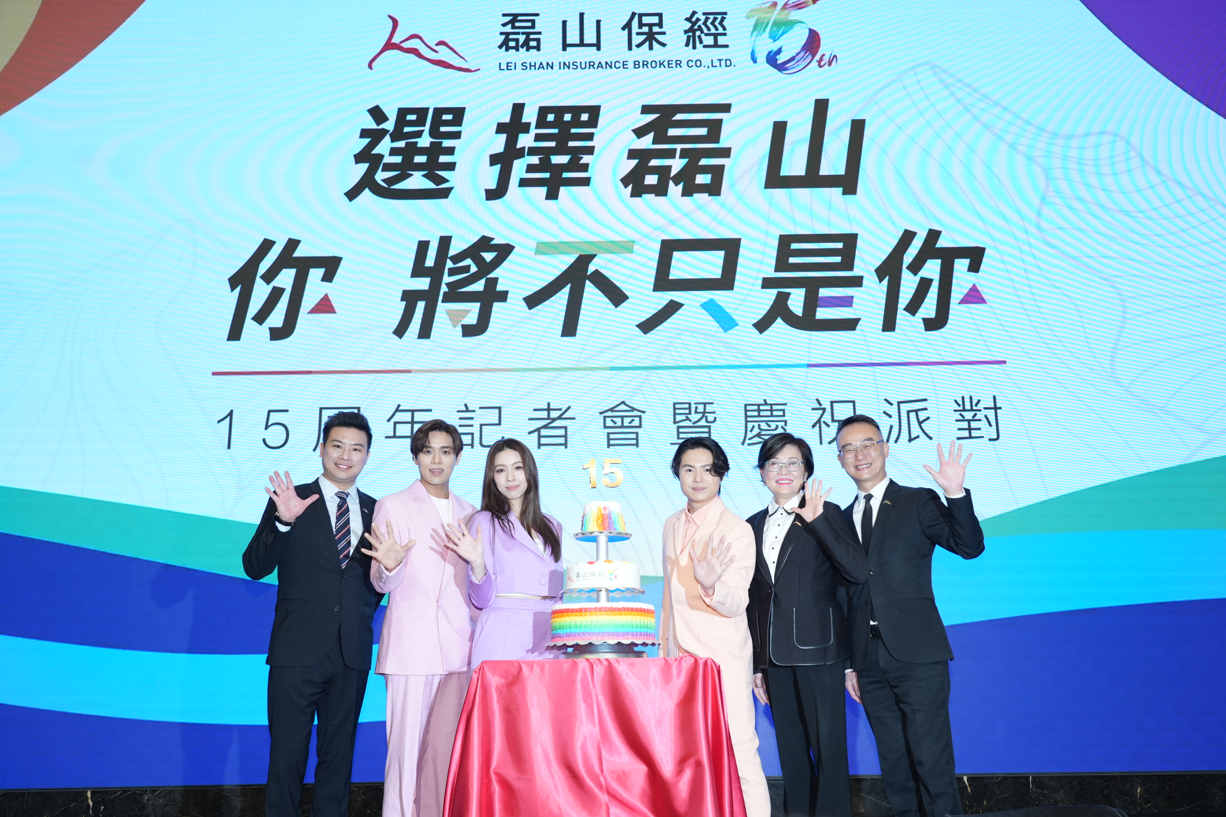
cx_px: 613
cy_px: 408
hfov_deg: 58.7
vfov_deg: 41.1
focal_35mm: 32
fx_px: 1090
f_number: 4.5
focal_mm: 32
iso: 1000
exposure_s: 1/200
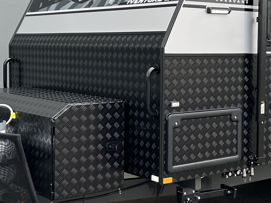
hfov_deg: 26.9
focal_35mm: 72
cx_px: 178
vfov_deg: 20.4
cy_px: 68
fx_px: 564
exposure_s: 1/564
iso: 80
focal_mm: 6.86
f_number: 1.78
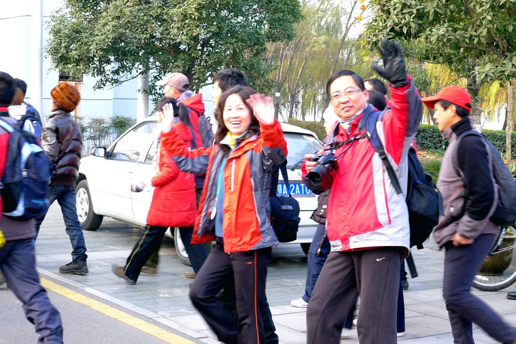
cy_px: 171
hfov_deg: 28.5
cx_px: 260
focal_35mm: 71
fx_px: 1018
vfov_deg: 19.2
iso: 100
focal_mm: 14.9
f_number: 3
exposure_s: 1/60
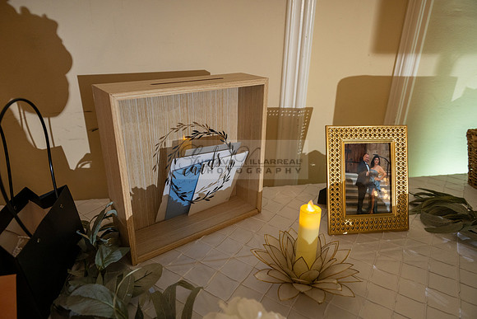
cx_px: 238
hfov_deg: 73.7
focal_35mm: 24
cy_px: 160
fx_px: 318
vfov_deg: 53.2
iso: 800
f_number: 4
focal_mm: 24
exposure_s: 1/200
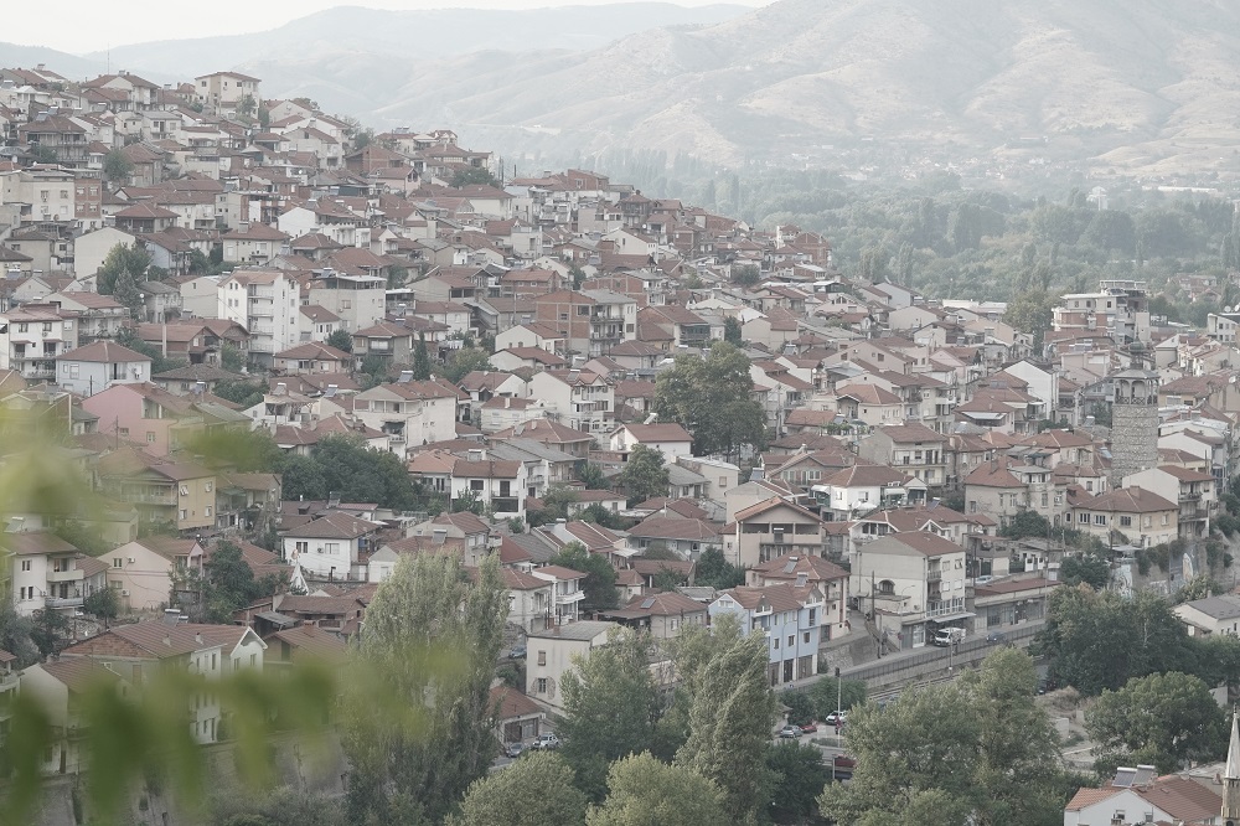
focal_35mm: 135
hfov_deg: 15.2
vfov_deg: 10.2
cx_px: 620
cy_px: 413
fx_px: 4648
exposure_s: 1/2500
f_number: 3.5
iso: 500
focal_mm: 90
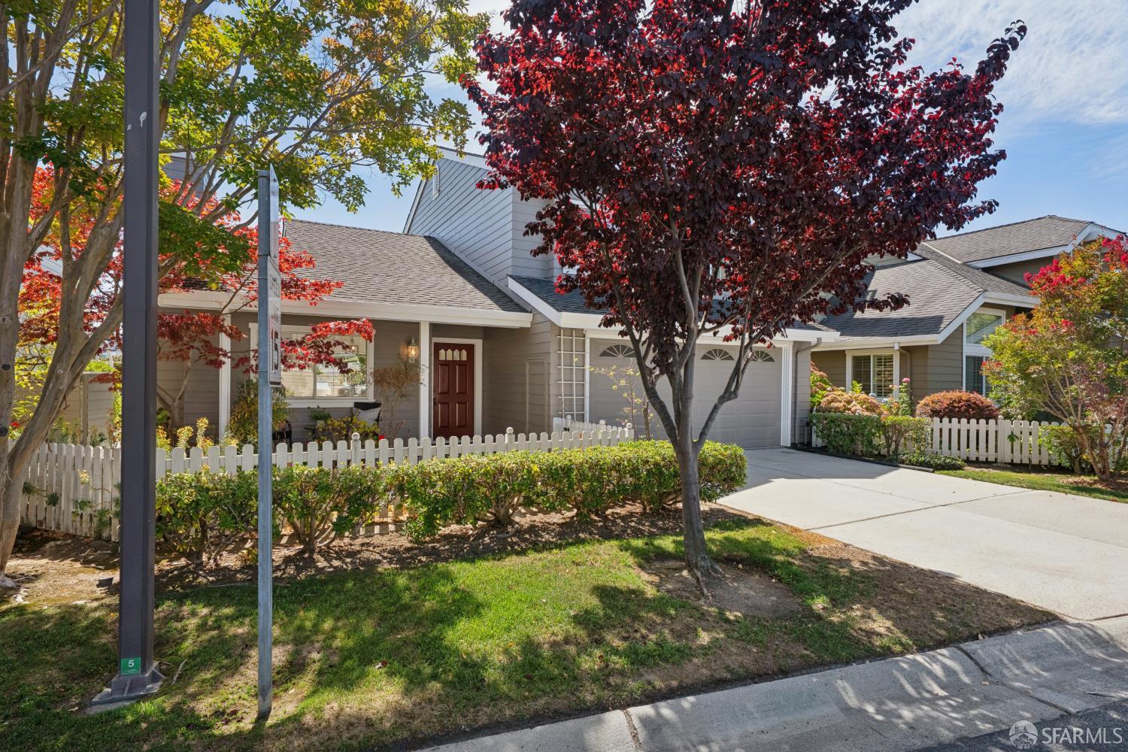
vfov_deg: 67.4
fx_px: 564
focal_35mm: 18
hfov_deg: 90.0
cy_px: 376
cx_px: 564
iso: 640
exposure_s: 1/500
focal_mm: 18
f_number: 8
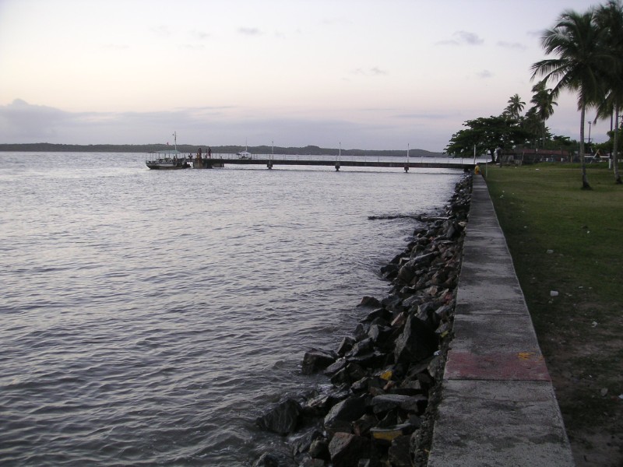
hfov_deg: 49.0
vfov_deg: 37.7
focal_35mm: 38
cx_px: 312
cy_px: 234
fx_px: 684
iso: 64
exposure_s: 1/45
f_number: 2.8
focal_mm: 6
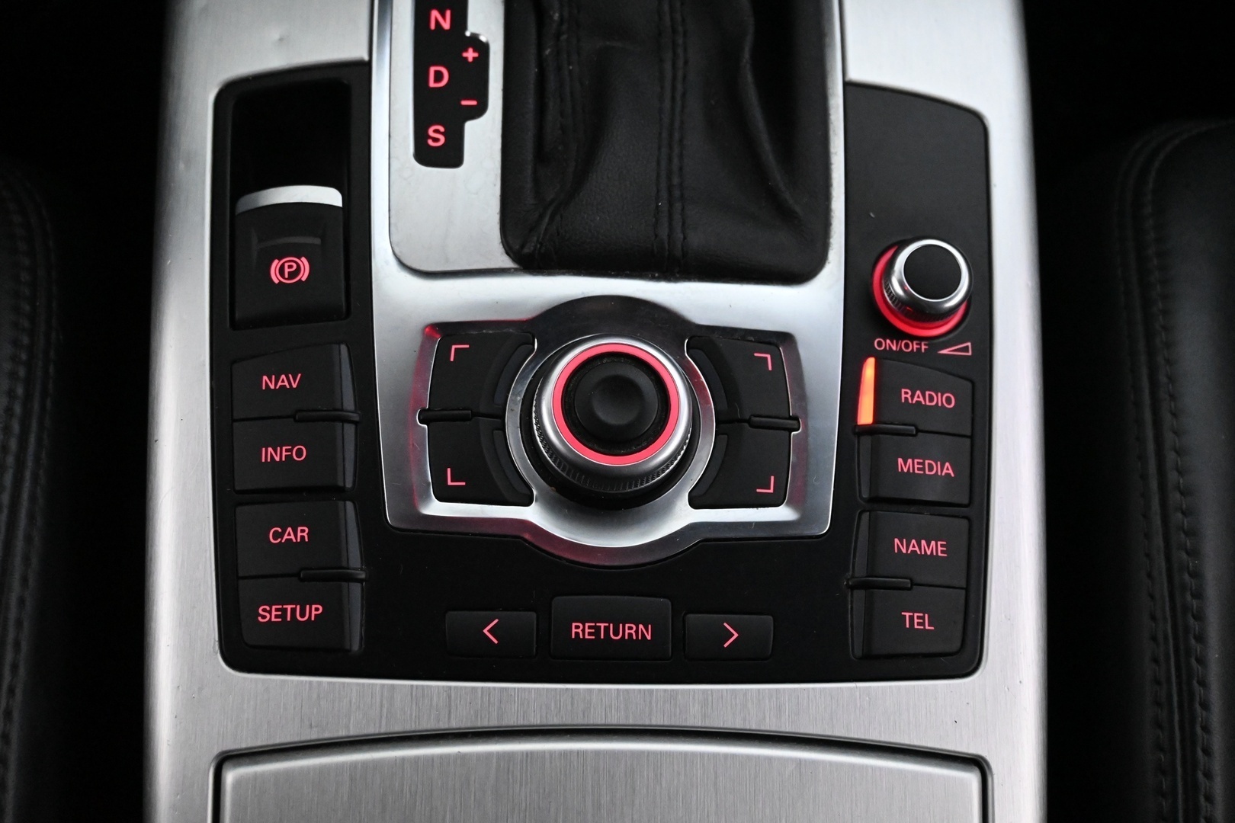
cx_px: 618
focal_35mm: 41
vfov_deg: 32.4
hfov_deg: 47.2
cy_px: 412
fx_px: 1415
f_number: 4.5
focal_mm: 27.5
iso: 6400
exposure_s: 1/50
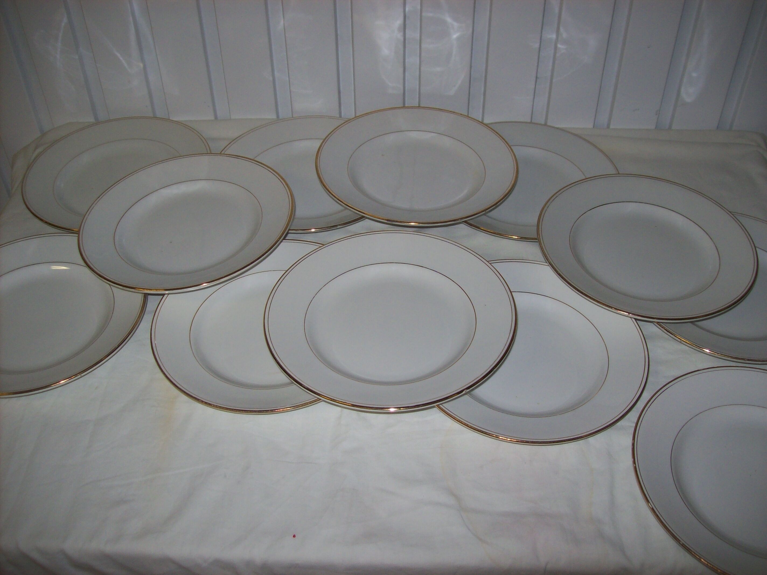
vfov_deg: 39.6
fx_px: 797
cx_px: 384
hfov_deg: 51.4
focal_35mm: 36
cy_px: 288
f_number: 2.7
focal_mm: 6
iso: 80
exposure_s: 1/64
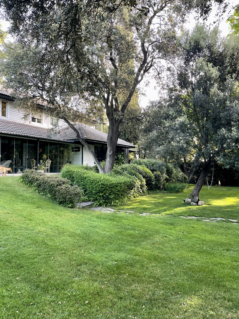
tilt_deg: +2.8
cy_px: 160
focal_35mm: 26
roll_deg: +0.7
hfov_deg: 53.1
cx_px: 120
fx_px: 239
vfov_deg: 67.3
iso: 80
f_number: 1.6
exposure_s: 1/121
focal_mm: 4.2
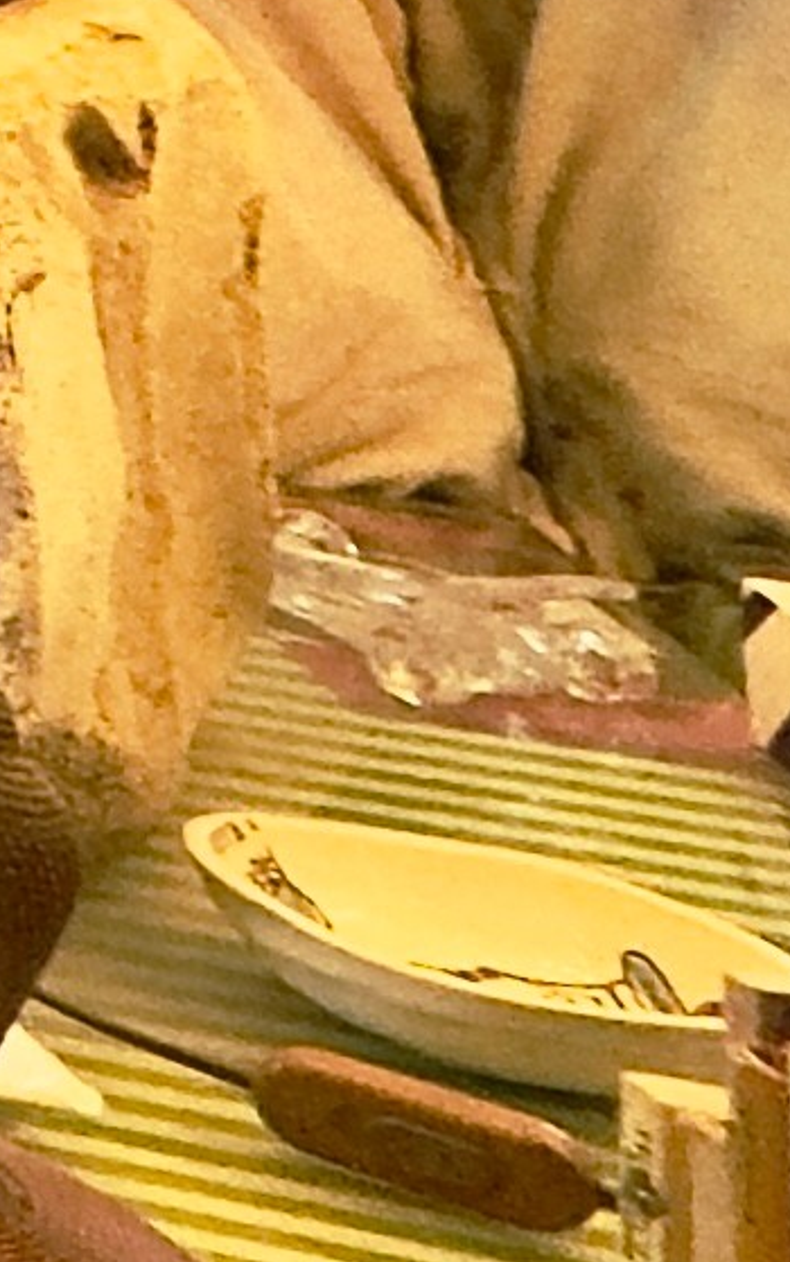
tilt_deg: -1.5
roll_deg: +0.7
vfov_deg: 17.0
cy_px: -810
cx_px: -3350
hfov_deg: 6.1
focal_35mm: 107
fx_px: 3681
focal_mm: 2.22
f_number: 2.2
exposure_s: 1/100
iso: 125
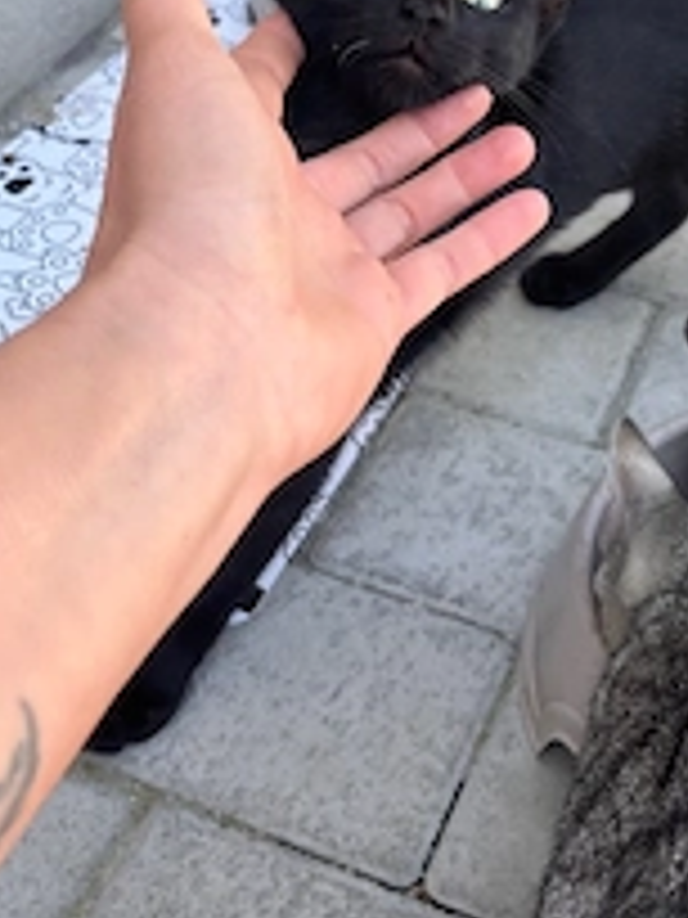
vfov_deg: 36.2
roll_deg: +1.8
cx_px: 517
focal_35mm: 51
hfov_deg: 28.1
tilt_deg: -37.2
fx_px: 1352
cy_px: 180
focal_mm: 5.1
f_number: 1.6
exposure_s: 1/194
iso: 40
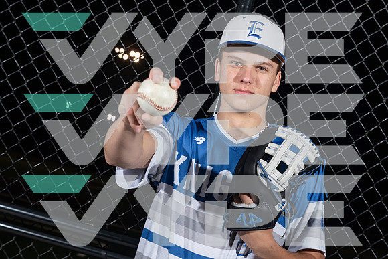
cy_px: 130
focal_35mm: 61
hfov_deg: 32.9
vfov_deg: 22.3
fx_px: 658
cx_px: 194
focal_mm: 61
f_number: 7.1
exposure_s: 1/125
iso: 125
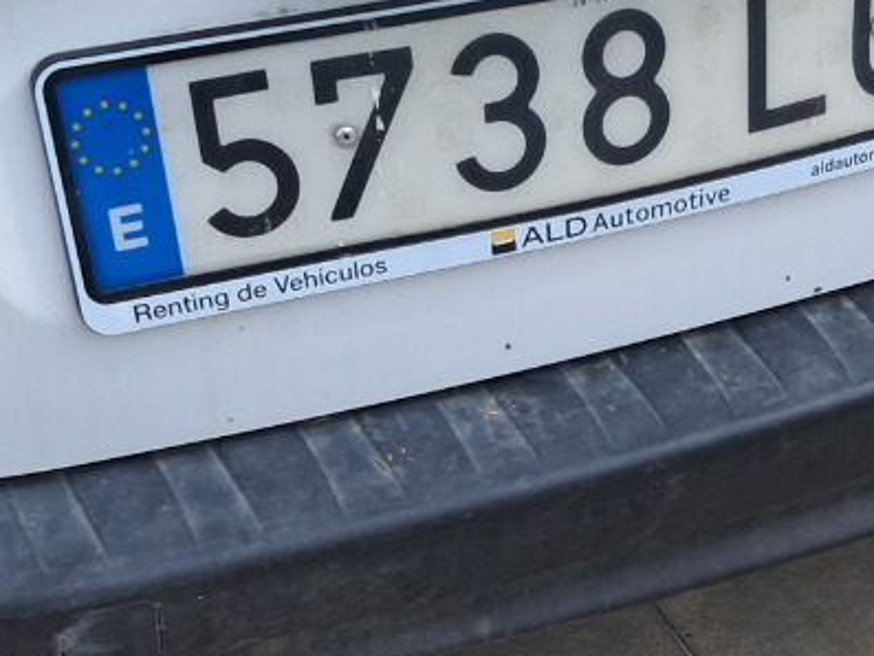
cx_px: 709
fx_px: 2197
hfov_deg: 22.2
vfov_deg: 16.9
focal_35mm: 87
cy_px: 478
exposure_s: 1/253
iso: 50
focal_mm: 4
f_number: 1.8
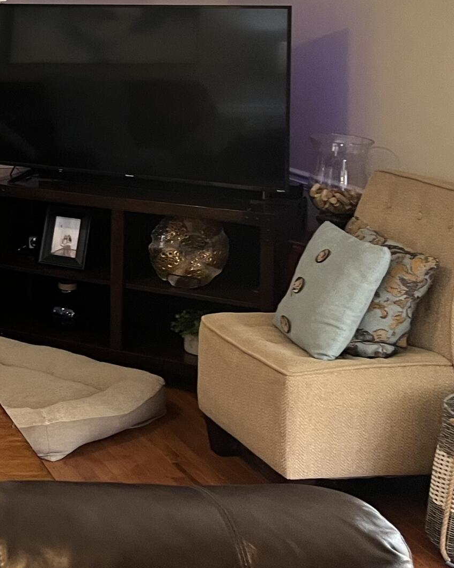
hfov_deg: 18.5
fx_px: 1209
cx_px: -252
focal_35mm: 72
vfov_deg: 25.5
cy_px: 41
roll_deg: -0.6
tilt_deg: -2.9
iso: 125
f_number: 1.6
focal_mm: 5.1
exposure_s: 1/42
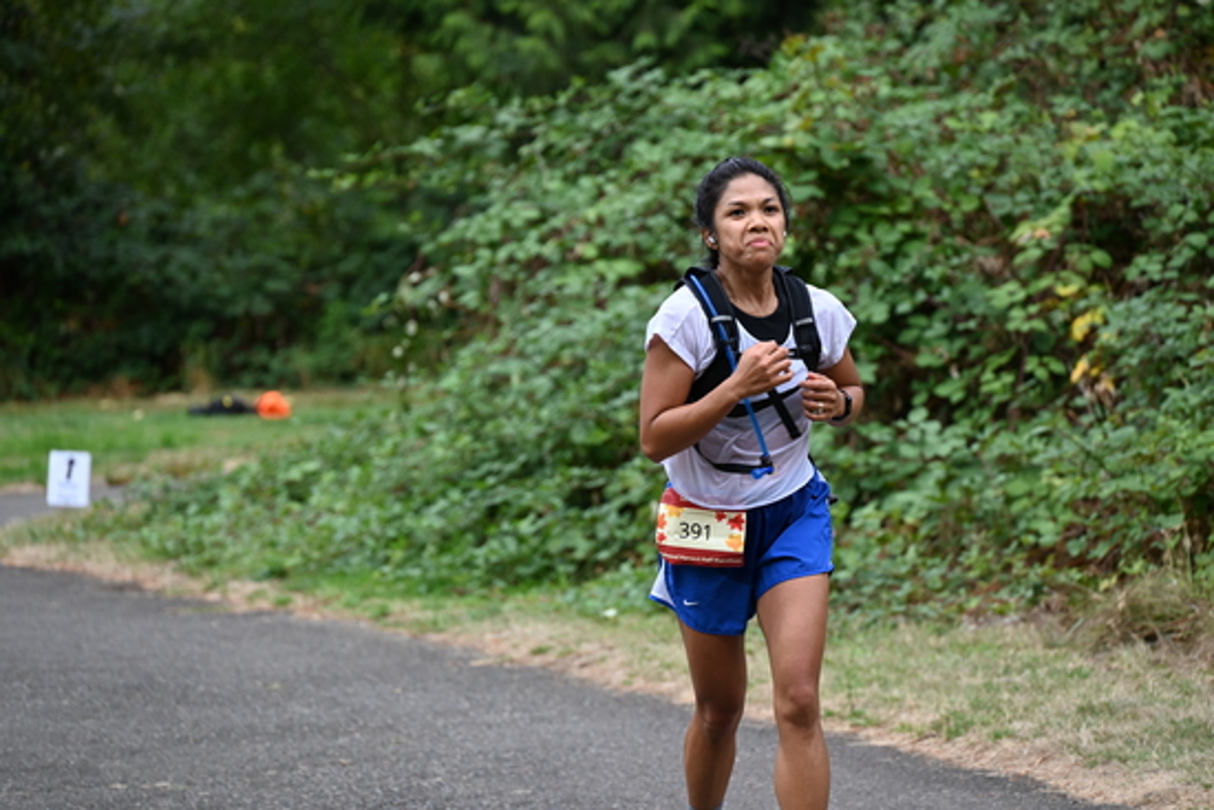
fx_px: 6746
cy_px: 405
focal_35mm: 200
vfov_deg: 6.9
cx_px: 607
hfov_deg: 10.3
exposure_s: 1/320
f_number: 6.3
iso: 400
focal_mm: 200
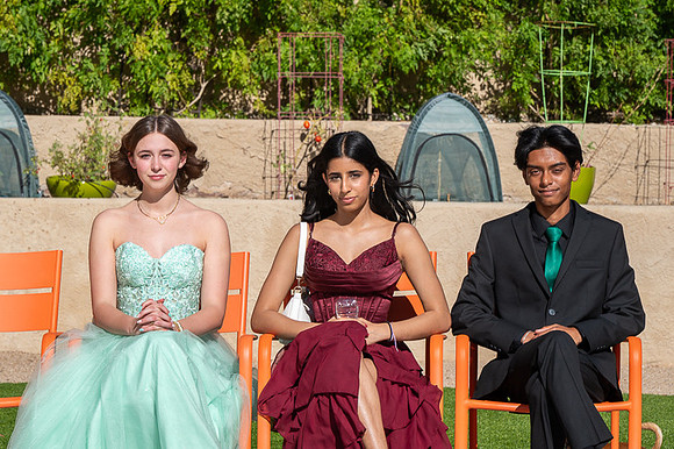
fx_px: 3449
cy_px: 173
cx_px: 334
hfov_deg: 11.2
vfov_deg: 7.4
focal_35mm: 184
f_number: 11
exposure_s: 1/200
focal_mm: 150
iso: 50
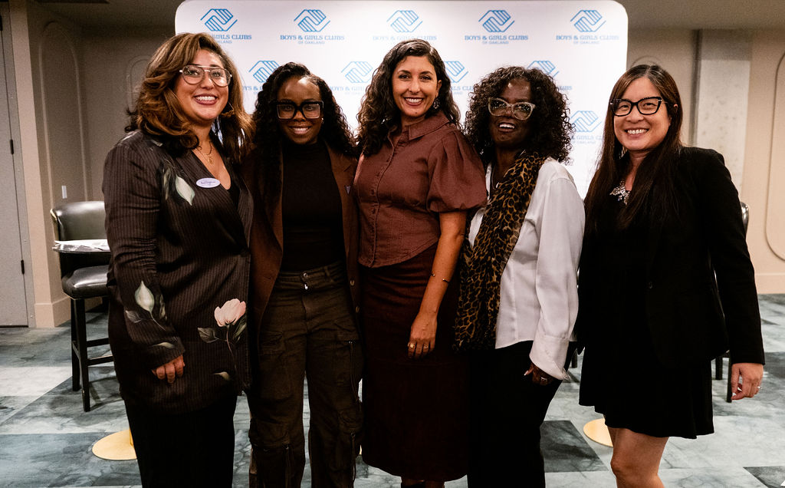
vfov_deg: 40.9
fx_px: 653
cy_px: 274
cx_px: 405
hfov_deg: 62.0
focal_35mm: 31
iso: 2500
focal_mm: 24
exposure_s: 1/125
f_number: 3.2
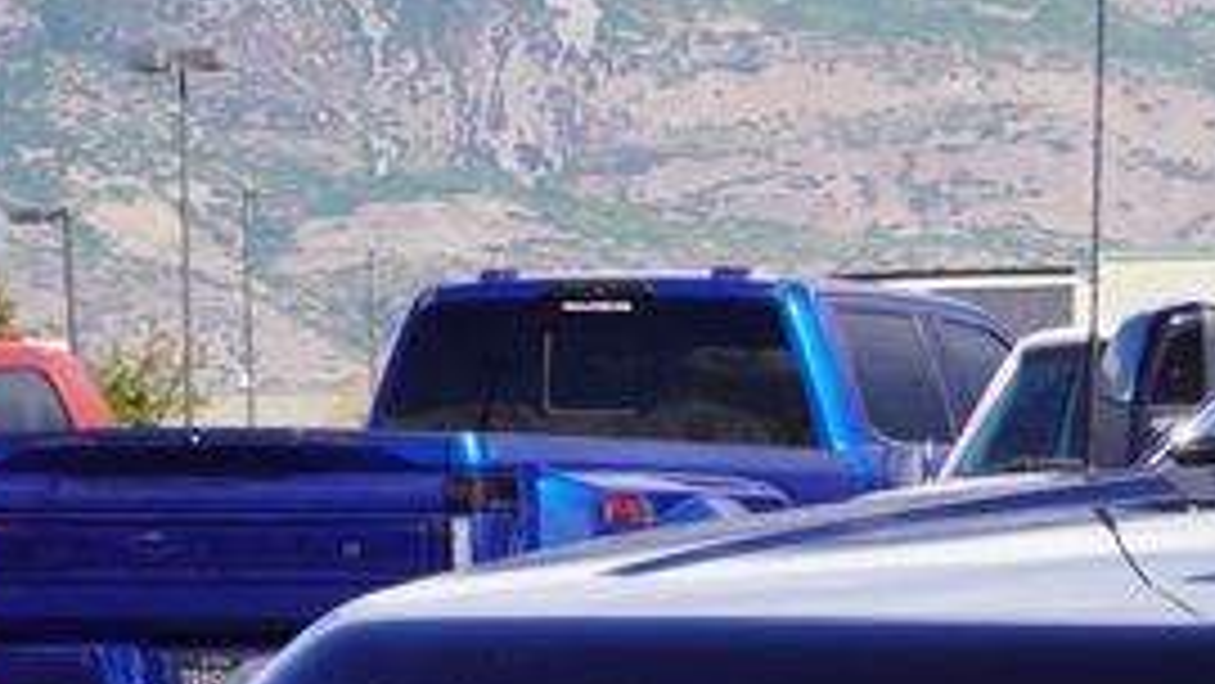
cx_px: 2169
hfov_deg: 10.0
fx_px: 6541
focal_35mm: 203
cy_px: 1134
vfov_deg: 5.9
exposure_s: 1/125
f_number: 10
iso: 100
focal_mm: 34
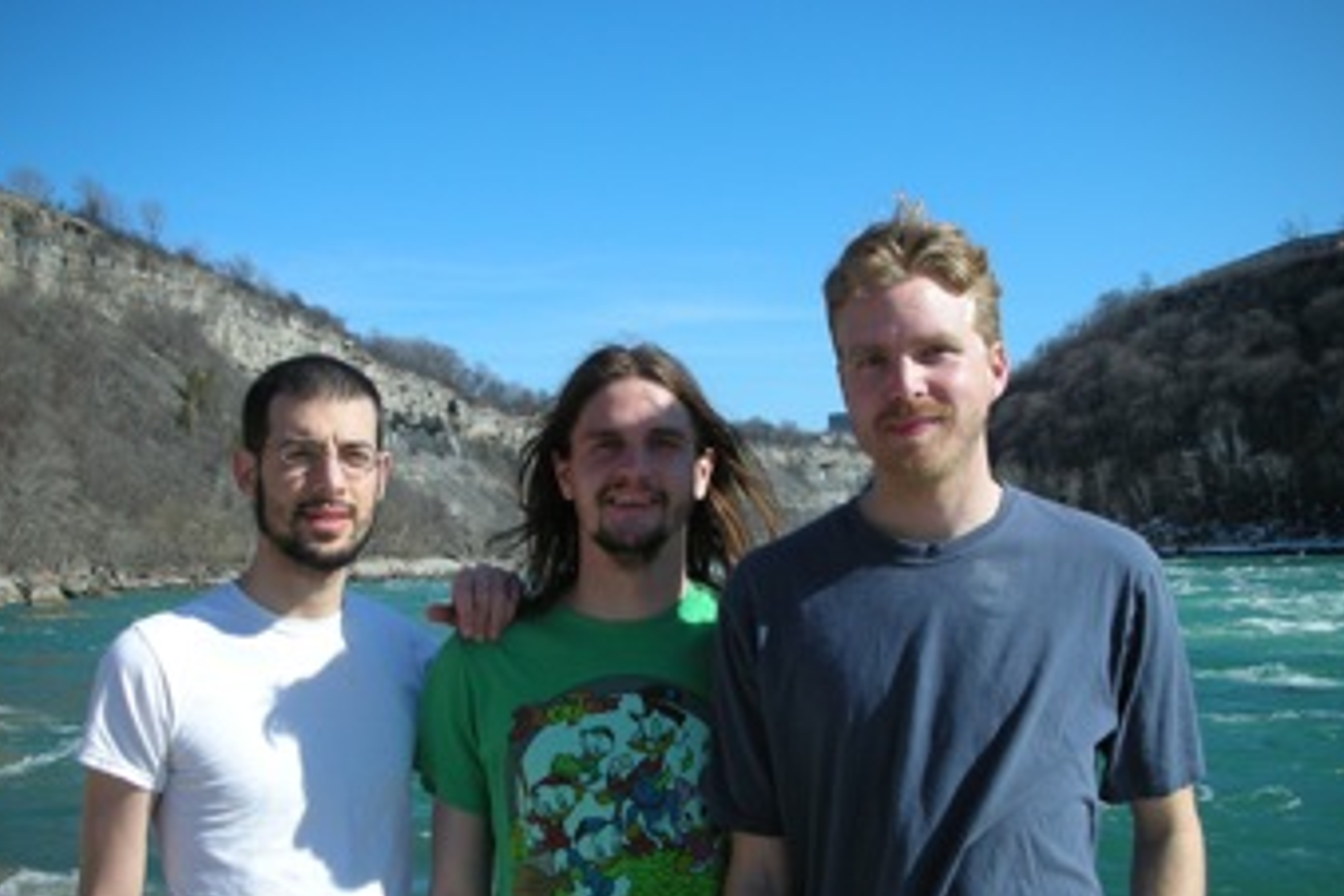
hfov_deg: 45.4
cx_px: 607
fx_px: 1605
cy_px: 523
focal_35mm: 43
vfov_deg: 31.1
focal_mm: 5.8
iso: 66
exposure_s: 1/145
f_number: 7.9
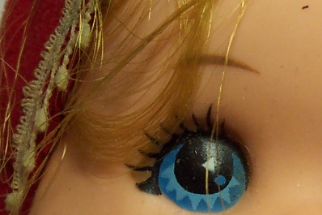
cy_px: 187
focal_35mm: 116
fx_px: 1037
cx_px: 259
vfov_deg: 11.7
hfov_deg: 17.5
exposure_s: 1/90
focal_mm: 5.6
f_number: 2.8
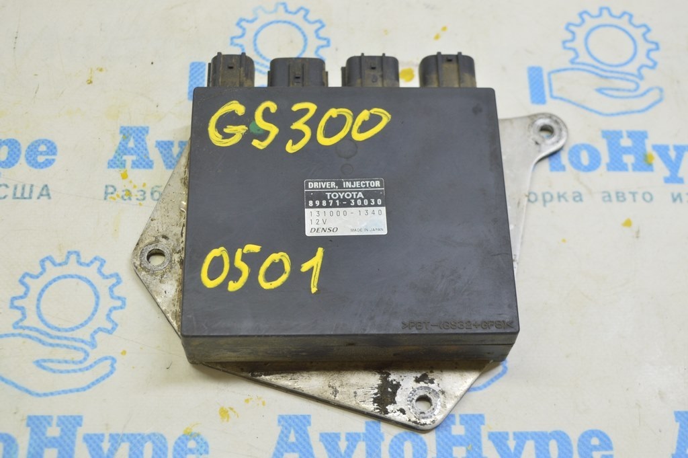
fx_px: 1003
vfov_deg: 25.7
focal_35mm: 52
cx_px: 344
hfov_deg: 37.9
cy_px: 229
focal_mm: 35
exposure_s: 1/20
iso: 400
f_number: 5.6
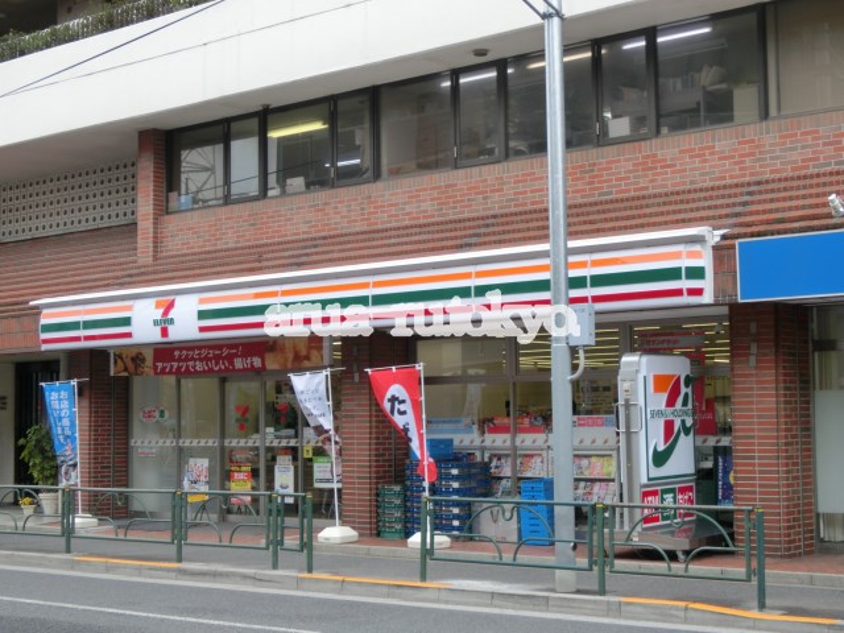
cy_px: 316
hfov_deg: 33.8
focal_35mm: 57
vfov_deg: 25.7
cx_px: 422
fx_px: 1390
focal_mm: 10.11
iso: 80
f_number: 4.5
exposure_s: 1/125
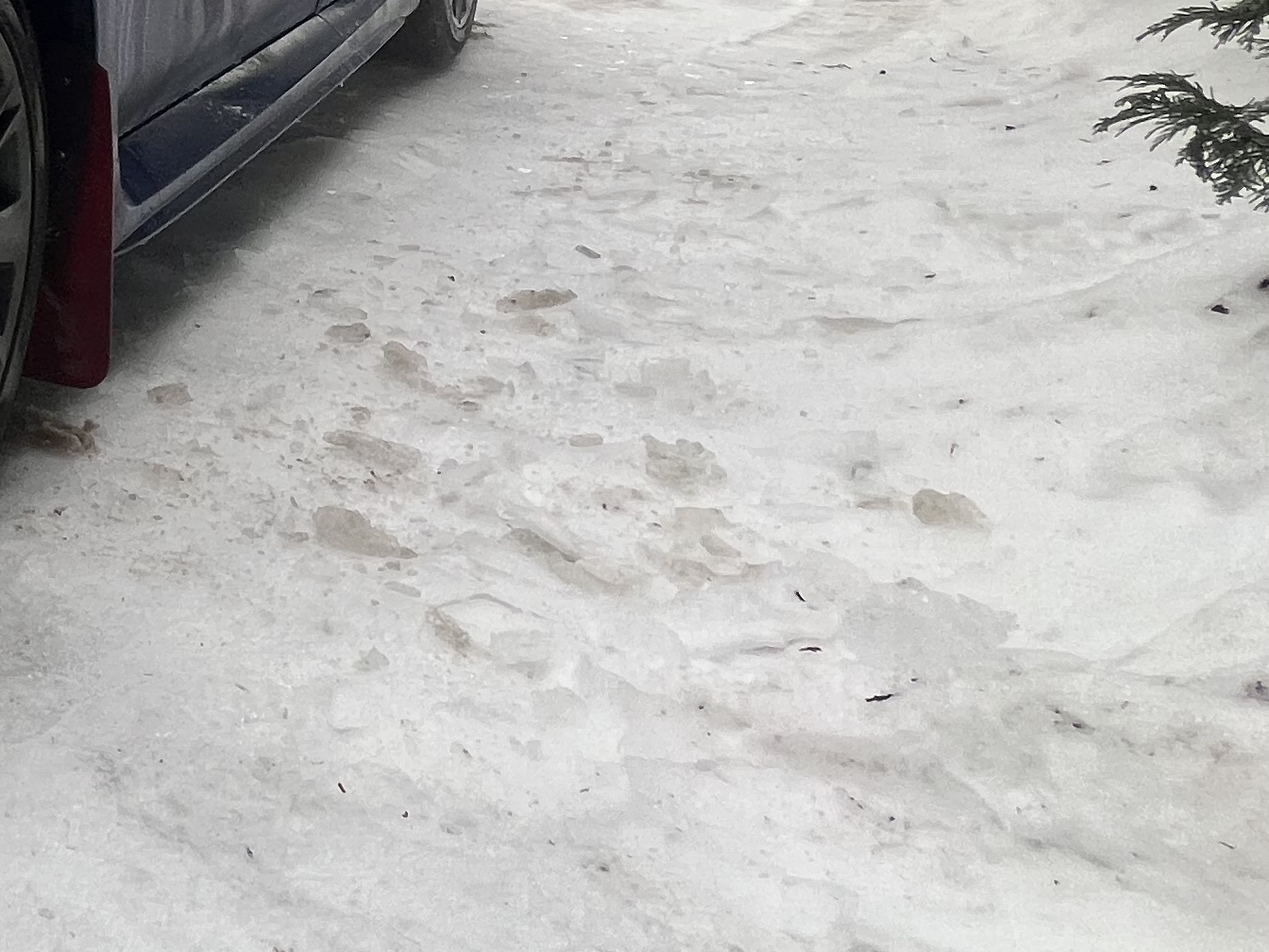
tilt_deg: -5.7
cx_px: -456
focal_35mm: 39
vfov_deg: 31.3
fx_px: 1430
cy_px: -170
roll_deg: -2.2
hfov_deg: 32.7
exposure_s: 1/150
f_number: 1.8
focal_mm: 1.57
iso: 32
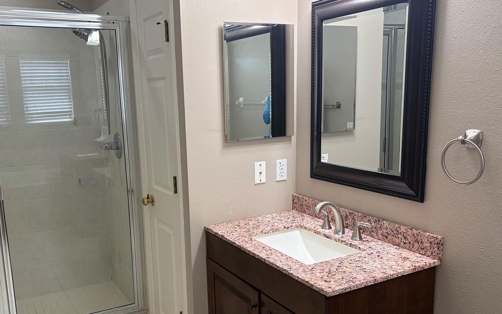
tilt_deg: -10.9
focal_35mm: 35
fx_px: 479
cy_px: 192
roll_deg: +1.7
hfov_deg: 55.2
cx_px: 218
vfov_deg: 36.1
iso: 80
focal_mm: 5.96
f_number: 1.6
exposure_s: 1/60
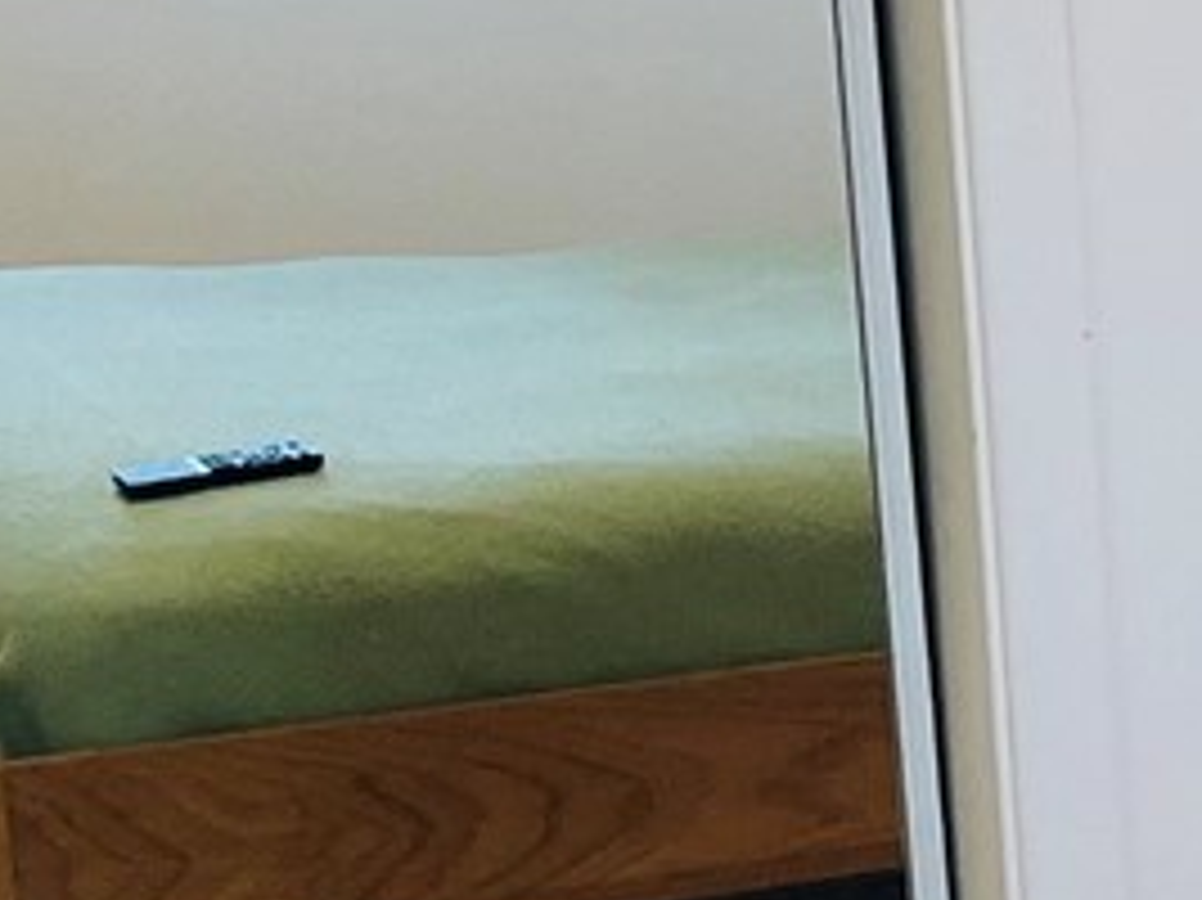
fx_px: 5414
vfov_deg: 9.5
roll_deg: +0.6
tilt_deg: -11.7
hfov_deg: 11.0
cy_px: 634
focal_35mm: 156
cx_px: 2733
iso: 125
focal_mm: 5.1
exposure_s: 1/120
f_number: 1.6
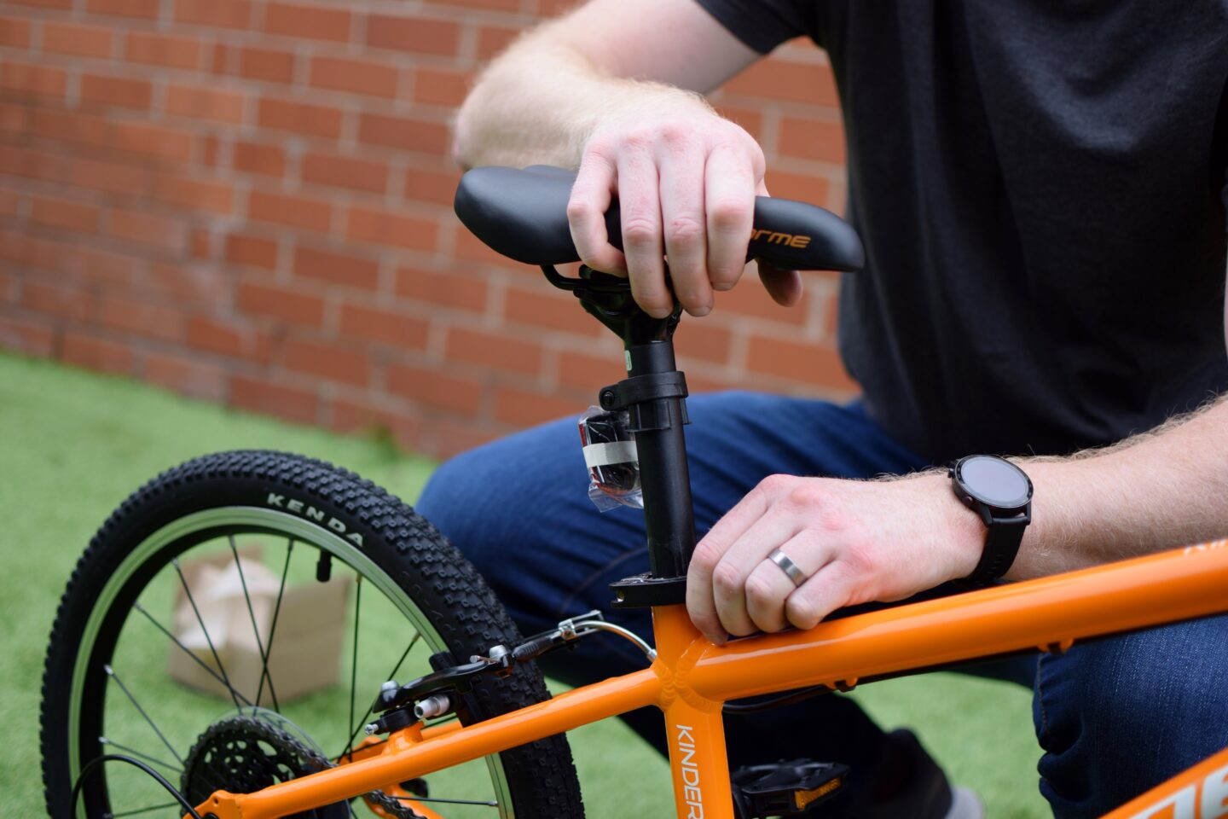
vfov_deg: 25.8
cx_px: 614
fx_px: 1791
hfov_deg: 37.9
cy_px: 410
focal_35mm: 52
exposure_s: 1/640
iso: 100
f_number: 1.8
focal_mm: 35
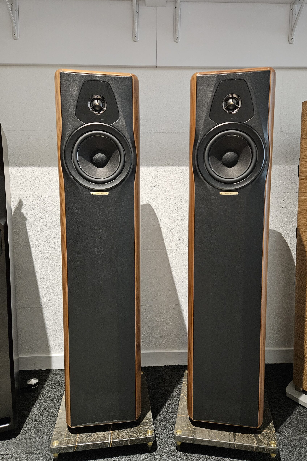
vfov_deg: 73.7
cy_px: 231
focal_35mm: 24
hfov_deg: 53.1
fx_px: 307
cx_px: 165
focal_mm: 5.4
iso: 640
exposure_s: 1/50
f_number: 1.8
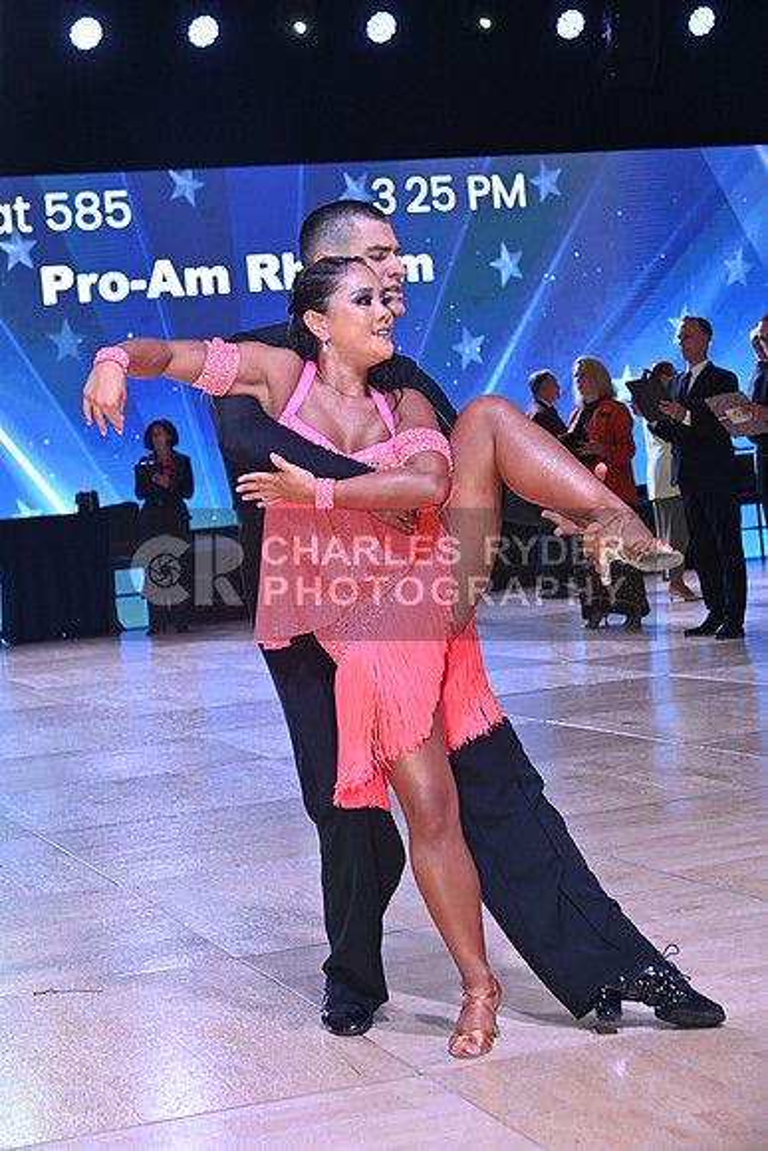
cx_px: 384
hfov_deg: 20.9
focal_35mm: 65
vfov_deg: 31.0
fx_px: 2079
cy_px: 576
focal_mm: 65
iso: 1600
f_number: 10
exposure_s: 1/200
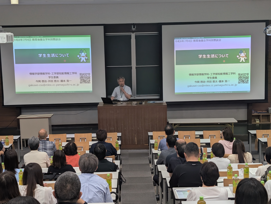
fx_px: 384
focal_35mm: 49
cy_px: 102
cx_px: 136
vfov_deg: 29.7
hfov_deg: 38.9
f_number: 1.68
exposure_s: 1/120
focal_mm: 6.9
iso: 97
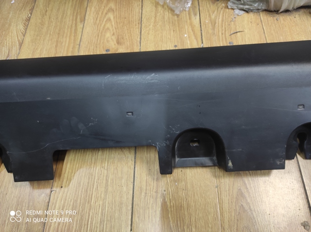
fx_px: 224
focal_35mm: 25
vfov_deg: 54.8
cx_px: 156
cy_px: 116
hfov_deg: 69.5
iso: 587
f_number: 1.89
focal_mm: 5.43
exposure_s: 1/33
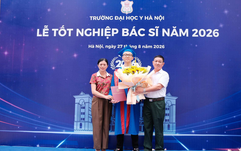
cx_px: 120
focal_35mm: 39
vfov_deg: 32.8
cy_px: 76
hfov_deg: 50.4
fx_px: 256
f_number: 4
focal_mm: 25
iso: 320
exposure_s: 1/180
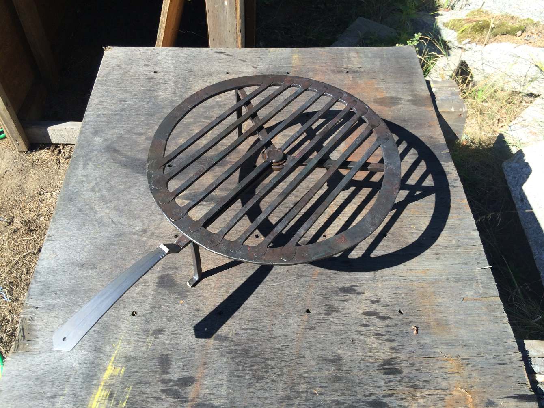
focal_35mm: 30
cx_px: 272
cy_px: 204
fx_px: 471
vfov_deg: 46.8
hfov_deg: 60.0
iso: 32
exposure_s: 1/662
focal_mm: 4.12
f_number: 2.2
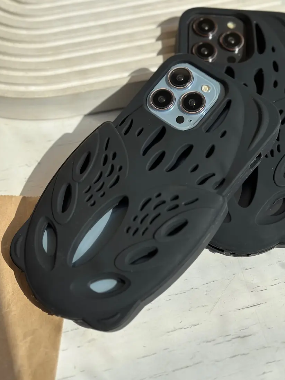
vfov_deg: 34.3
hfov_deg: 26.1
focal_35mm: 56
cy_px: 213
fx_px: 615
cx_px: 163
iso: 100
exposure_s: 1/7634
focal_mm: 6.86
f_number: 1.78
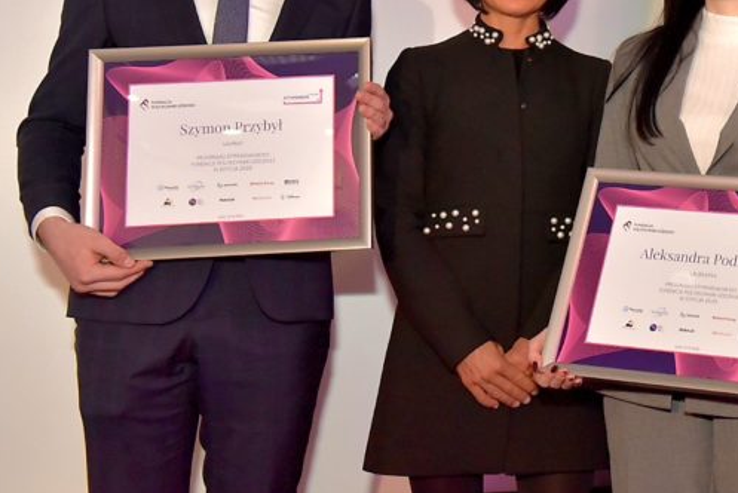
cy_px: 78
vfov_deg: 19.2
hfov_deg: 27.3
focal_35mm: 70
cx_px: 723
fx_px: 1436
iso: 4000
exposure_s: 1/125
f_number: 4.5
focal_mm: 34
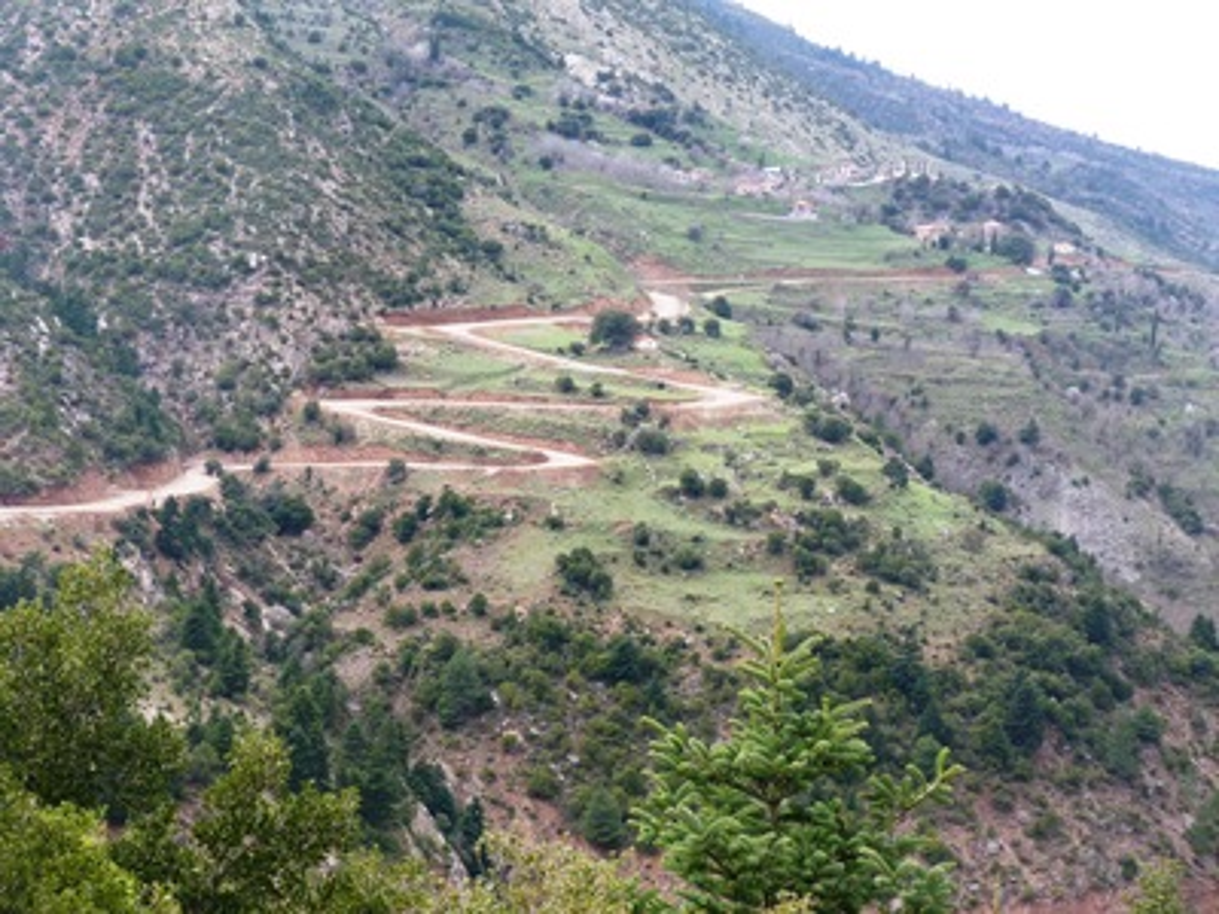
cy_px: 457
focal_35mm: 67
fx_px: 2359
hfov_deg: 29.0
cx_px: 610
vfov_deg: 21.9
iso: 80
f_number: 3.6
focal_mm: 12.1
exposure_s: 1/125
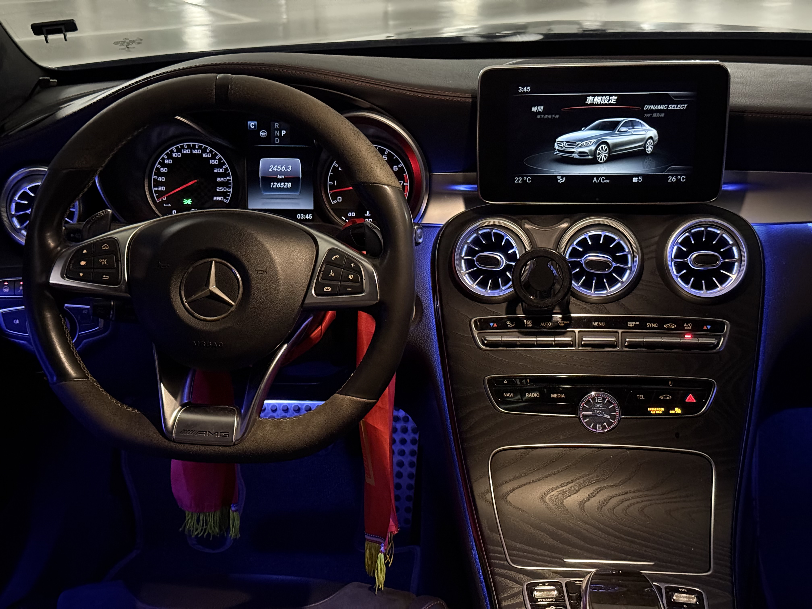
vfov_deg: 30.3
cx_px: 406
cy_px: 304
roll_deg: +1.2
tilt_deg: -21.3
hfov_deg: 39.7
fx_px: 1126
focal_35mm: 48
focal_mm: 6.76
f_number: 1.78
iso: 1600
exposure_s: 1/16
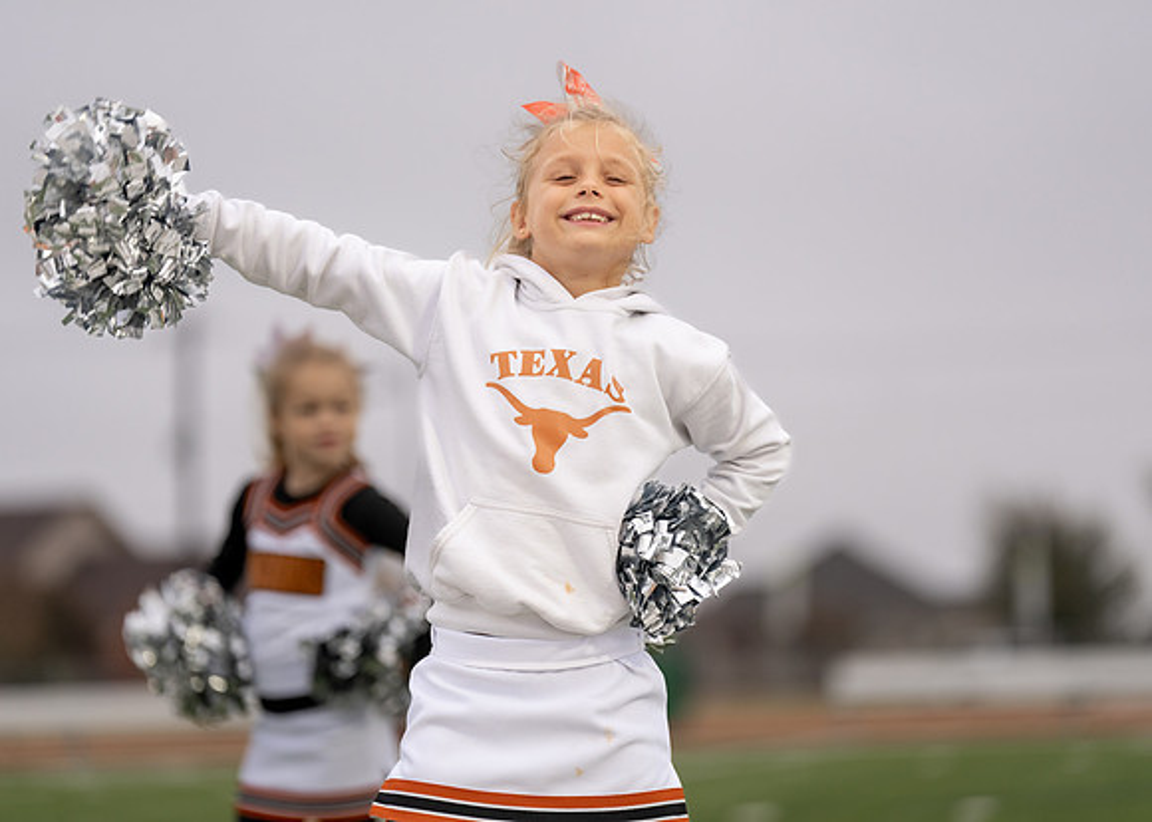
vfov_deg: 8.5
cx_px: 576
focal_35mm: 170
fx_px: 5553
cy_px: 411
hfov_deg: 11.8
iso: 500
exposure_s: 1/1000
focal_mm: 162
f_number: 2.8
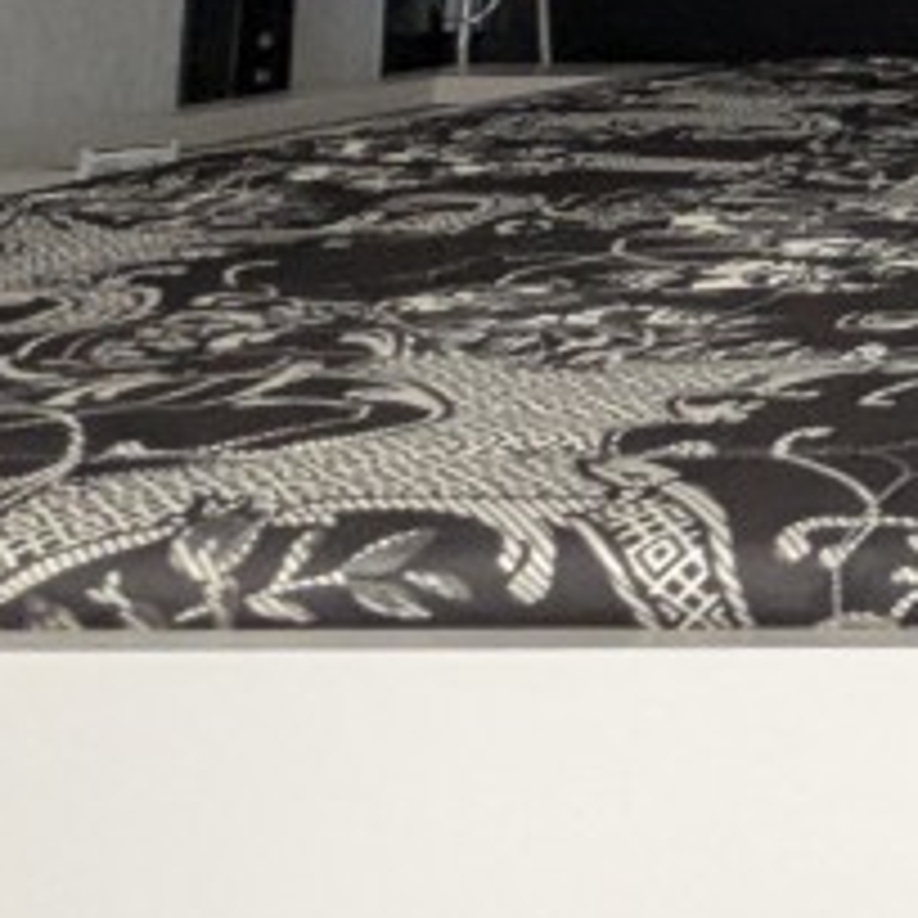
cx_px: 2086
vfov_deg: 16.2
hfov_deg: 13.8
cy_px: -508
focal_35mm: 97
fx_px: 2910
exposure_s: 1/48.8
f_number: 2.2
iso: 316
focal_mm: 2.35
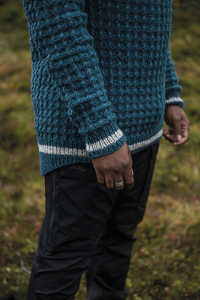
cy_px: 150
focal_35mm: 70
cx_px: 100
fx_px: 584
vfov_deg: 28.9
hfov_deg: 19.4
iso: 500
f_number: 4
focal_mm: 70
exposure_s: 1/800
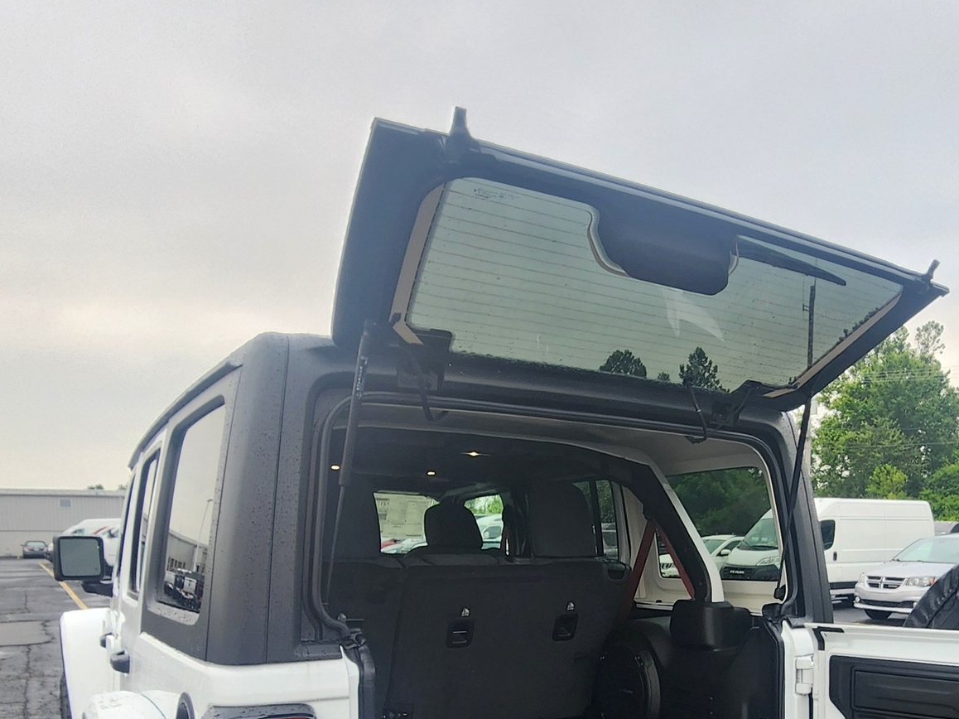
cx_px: 643
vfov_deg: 53.1
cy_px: 619
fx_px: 637
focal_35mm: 23
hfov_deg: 71.6
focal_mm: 2.2
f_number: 2.2
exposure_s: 1/120
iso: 80
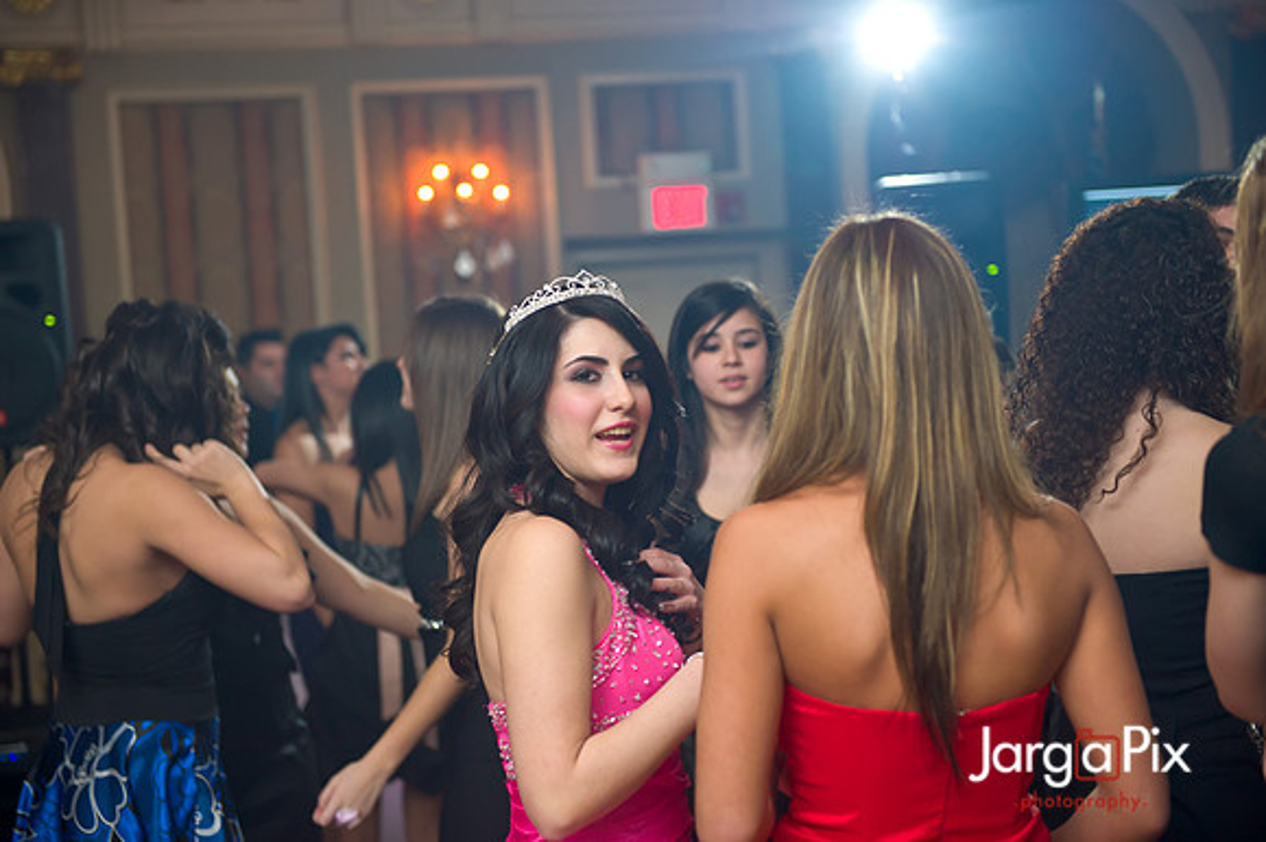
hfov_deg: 32.4
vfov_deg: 21.9
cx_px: 633
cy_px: 421
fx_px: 2179
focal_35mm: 62
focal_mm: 62
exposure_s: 1/100
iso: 1600
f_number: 3.2
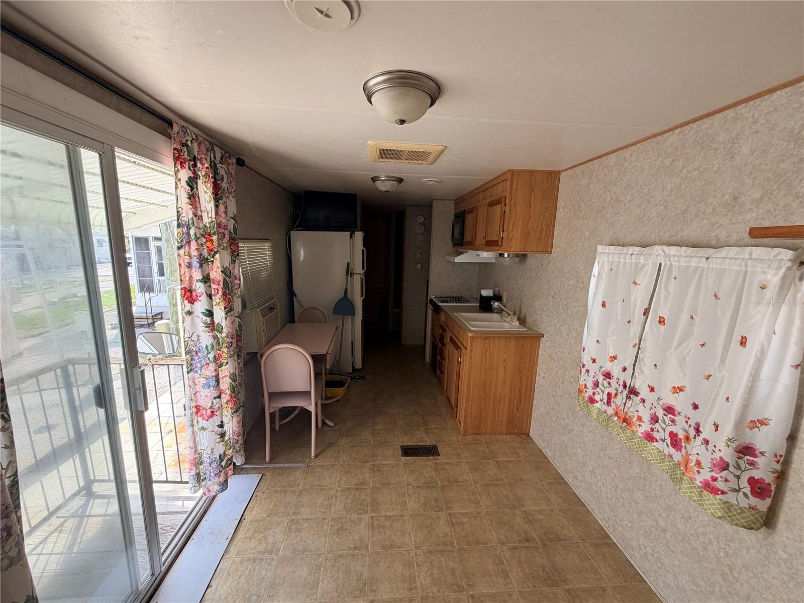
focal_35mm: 14
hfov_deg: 102.1
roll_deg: -1.7
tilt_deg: -11.1
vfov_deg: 85.7
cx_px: 402
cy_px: 302
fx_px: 325
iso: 80
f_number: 2.2
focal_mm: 2.22
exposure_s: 1/121
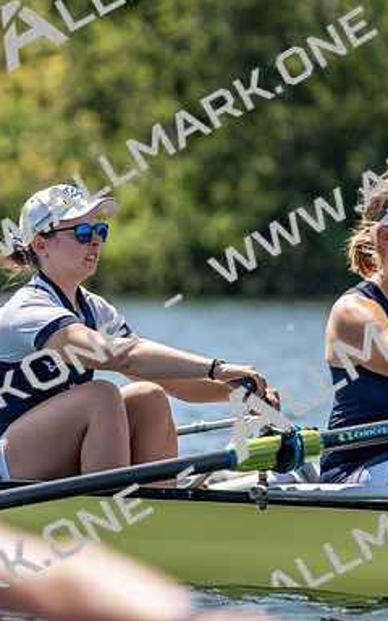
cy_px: 310
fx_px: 10253
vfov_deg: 3.5
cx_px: 91
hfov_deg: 2.2
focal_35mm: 606
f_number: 6.3
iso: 400
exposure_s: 1/2000
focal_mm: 394
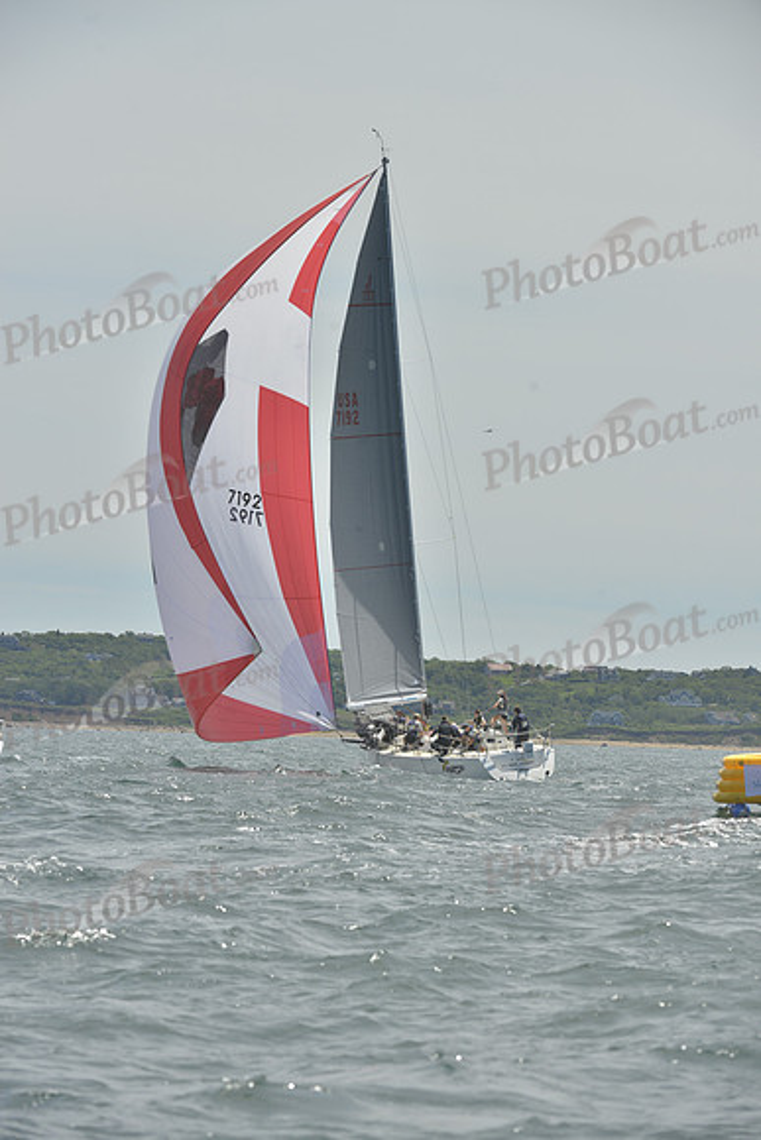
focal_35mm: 200
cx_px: 380
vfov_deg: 10.3
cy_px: 570
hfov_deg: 6.9
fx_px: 6337
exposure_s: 1/800
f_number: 10
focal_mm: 200
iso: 280
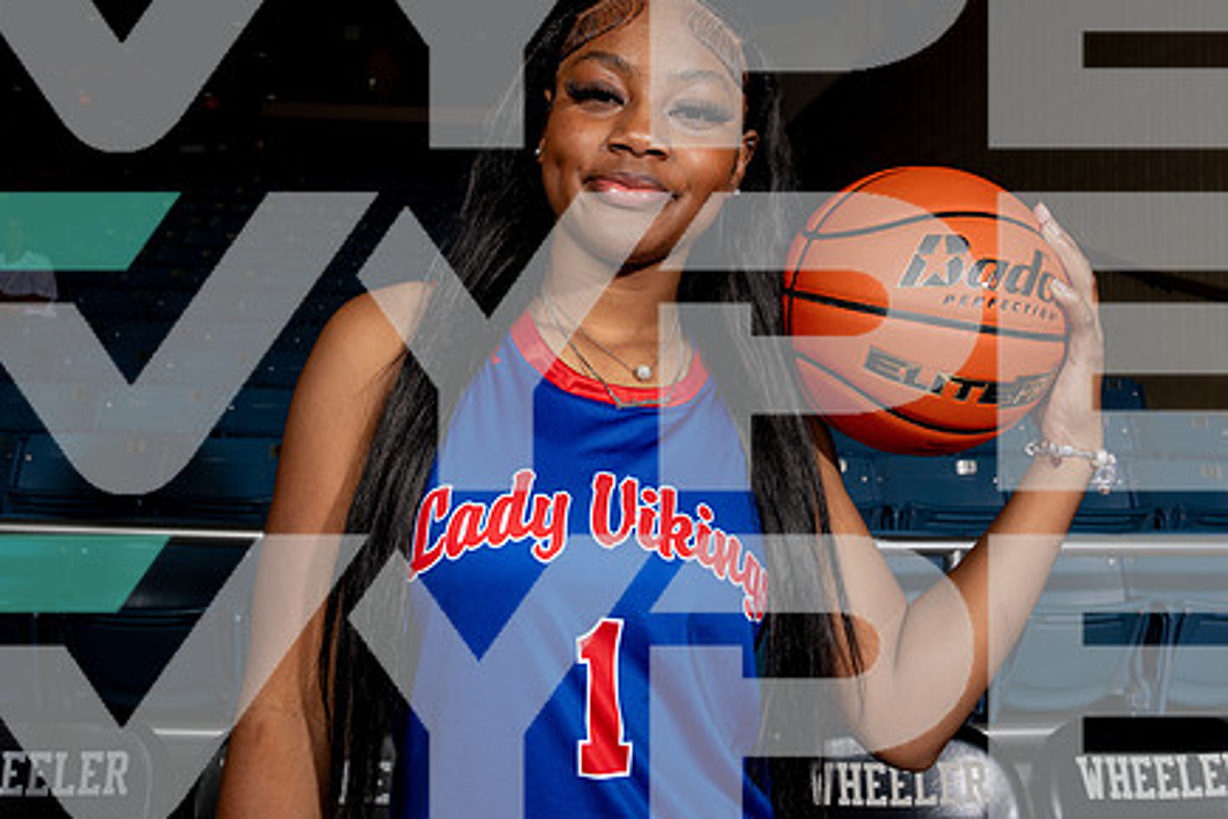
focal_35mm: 32
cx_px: 604
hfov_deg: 58.7
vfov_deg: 41.0
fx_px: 1091
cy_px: 343
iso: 250
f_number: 7.1
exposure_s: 1/125
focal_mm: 24
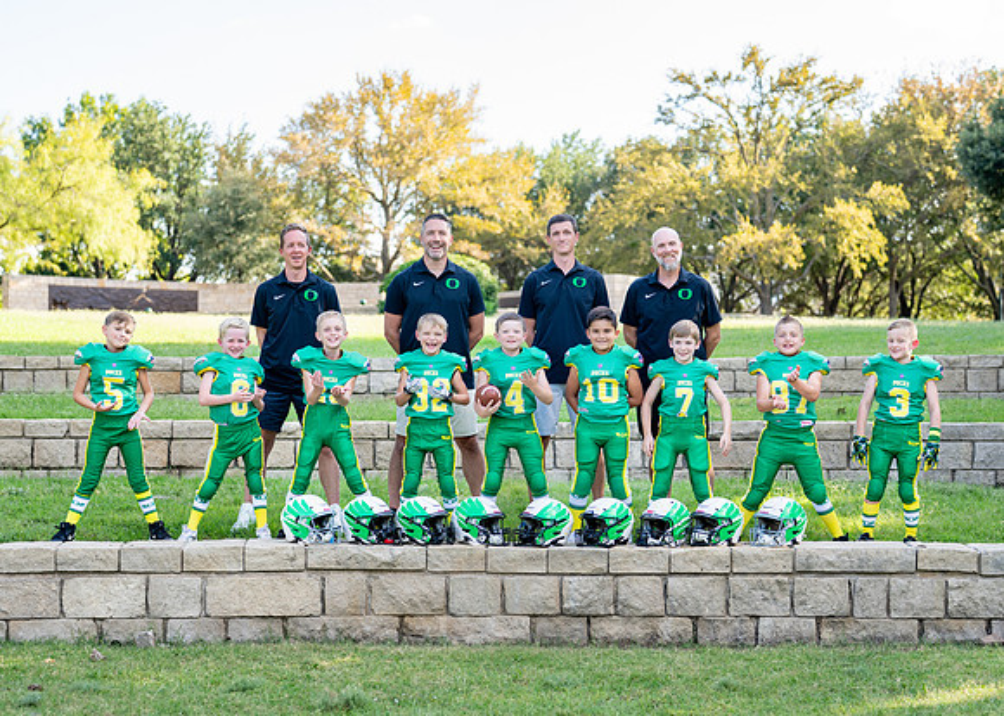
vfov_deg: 22.6
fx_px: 1791
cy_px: 385
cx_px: 504
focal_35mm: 63
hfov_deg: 31.3
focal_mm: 50
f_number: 2.2
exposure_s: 1/500
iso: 125
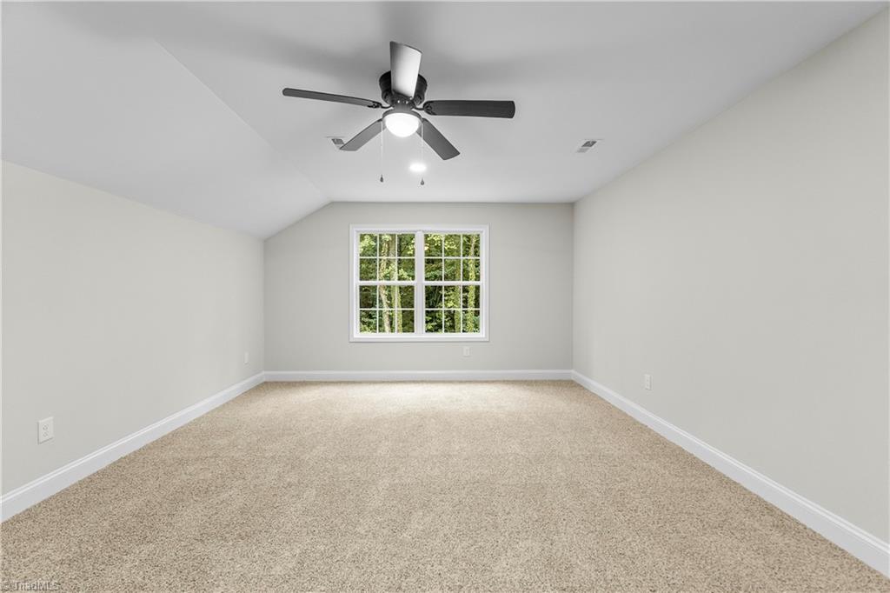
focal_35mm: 15
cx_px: 445
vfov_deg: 77.3
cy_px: 296
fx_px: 371
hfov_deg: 100.4
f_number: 3.2
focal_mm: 10
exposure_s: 1/13
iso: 250
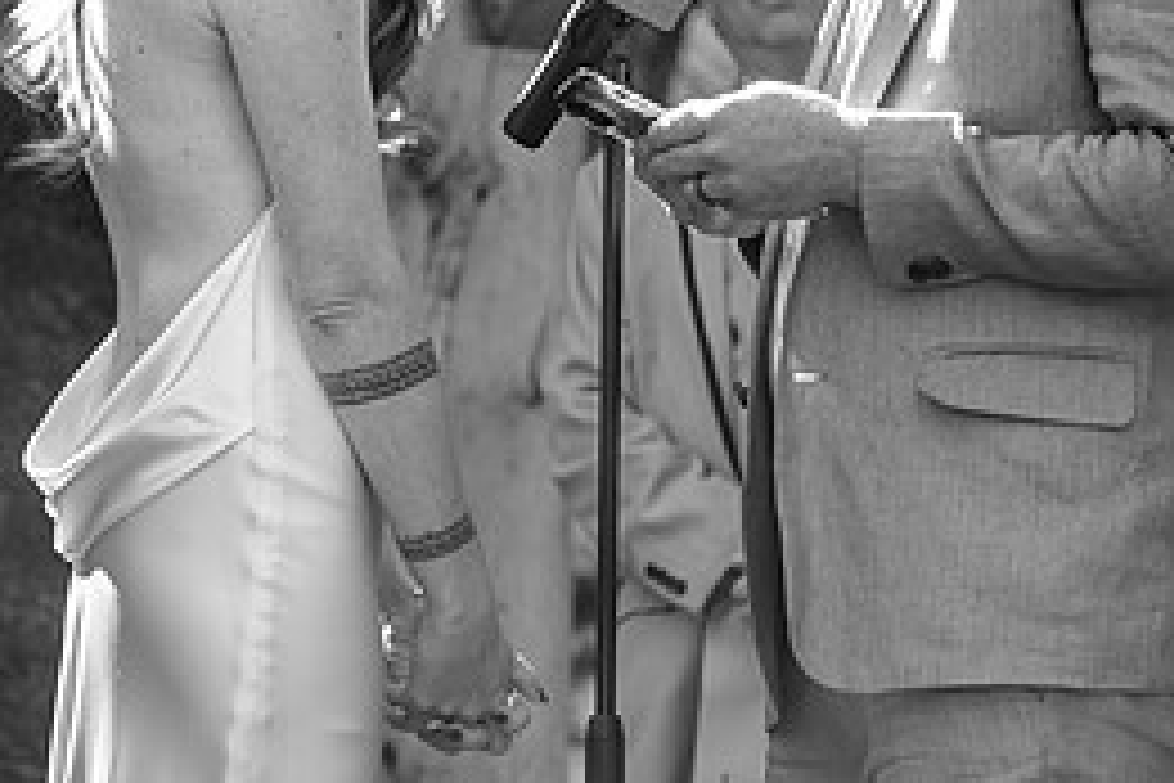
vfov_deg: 5.1
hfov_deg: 7.7
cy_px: 142
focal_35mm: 269
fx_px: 8772
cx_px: 621
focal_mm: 80.4
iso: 400
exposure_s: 1/170
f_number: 3.6
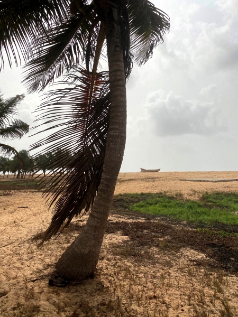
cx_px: 119
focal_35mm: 26
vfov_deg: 67.3
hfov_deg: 53.1
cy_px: 158
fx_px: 238
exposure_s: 1/5780
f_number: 1.8
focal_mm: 4.25
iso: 32
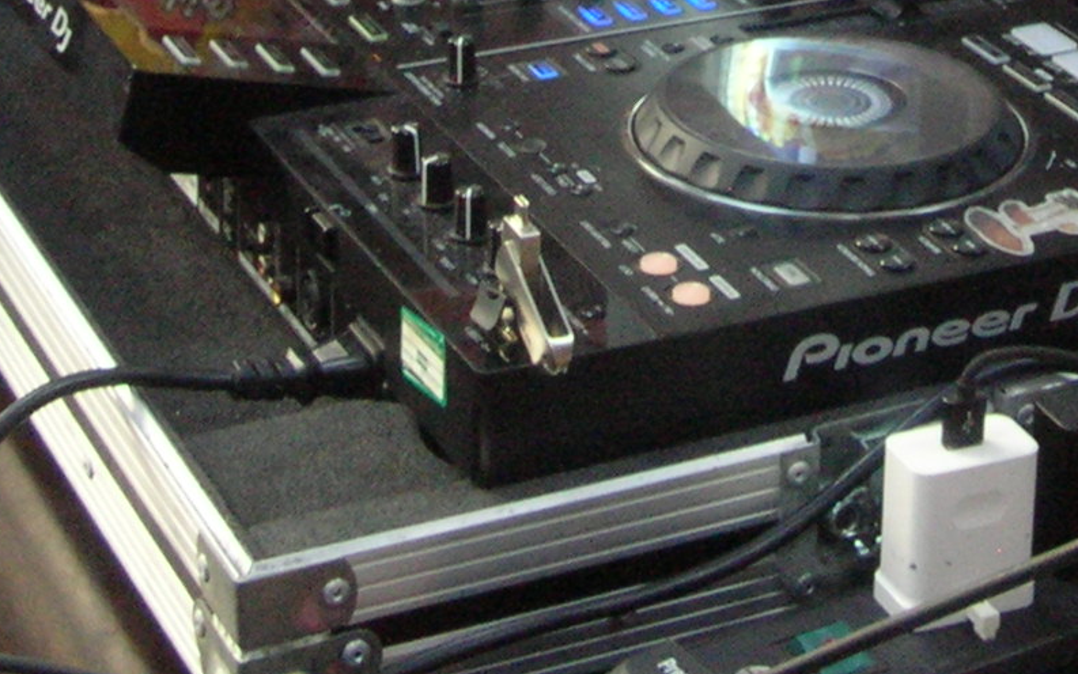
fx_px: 3232
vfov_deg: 11.4
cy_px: -327
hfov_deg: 18.7
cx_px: 926
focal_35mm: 110
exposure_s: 1/47.8
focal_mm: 6
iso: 200
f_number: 2.7
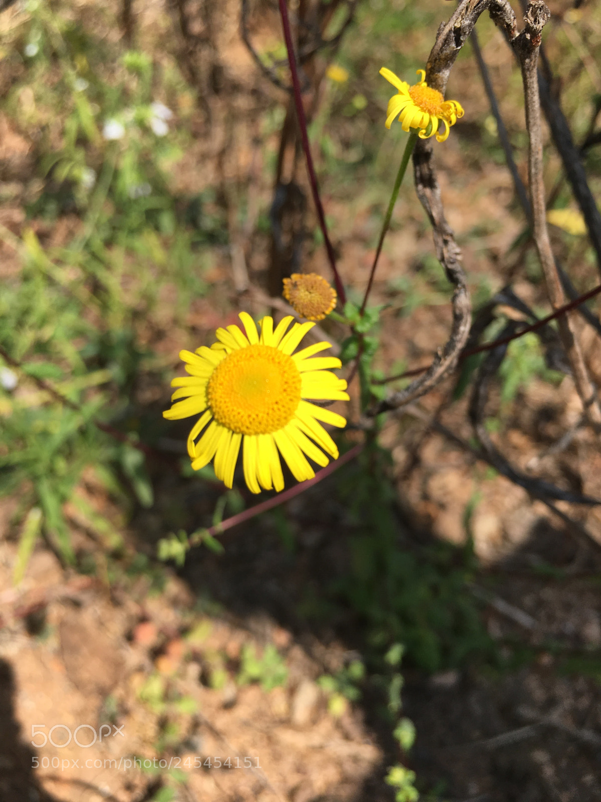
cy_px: 401
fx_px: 671
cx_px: 300
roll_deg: +0.7
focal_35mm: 29
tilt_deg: -42.9
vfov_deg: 61.7
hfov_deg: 48.2
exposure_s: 1/1326
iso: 25
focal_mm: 4.15
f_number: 2.2
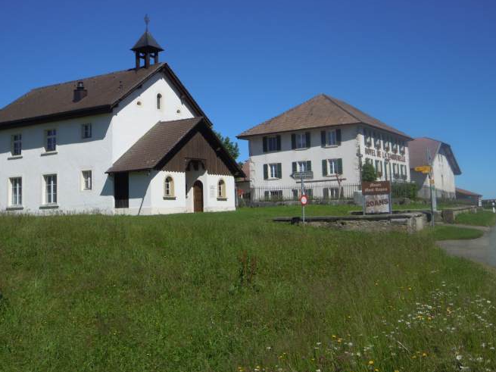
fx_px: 630
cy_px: 150
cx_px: 217
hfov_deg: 42.9
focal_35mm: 44
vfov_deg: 32.8
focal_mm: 6.4
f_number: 8.5
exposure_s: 1/400
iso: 100
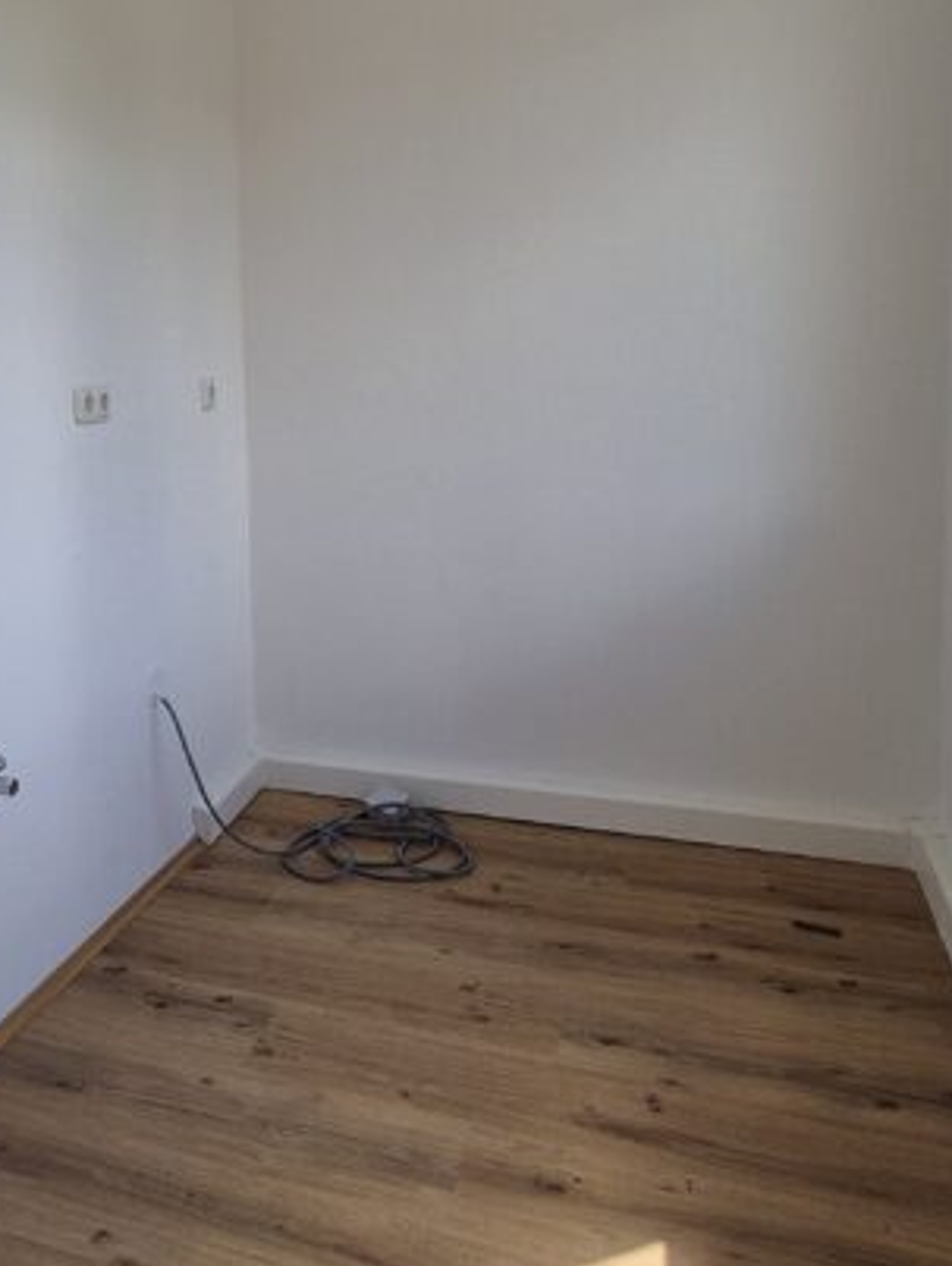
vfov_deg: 60.5
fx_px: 1062
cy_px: 446
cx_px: 112
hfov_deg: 44.4
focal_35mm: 29
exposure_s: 1/399
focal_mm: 2.2
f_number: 2.2
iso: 50
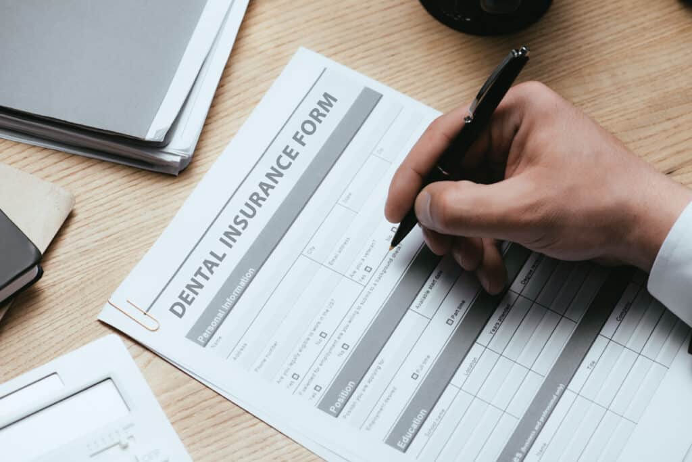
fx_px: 2018
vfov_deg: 13.0
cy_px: 231
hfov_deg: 19.5
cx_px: 346
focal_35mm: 105
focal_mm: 105
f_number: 8
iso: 100
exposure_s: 1/200
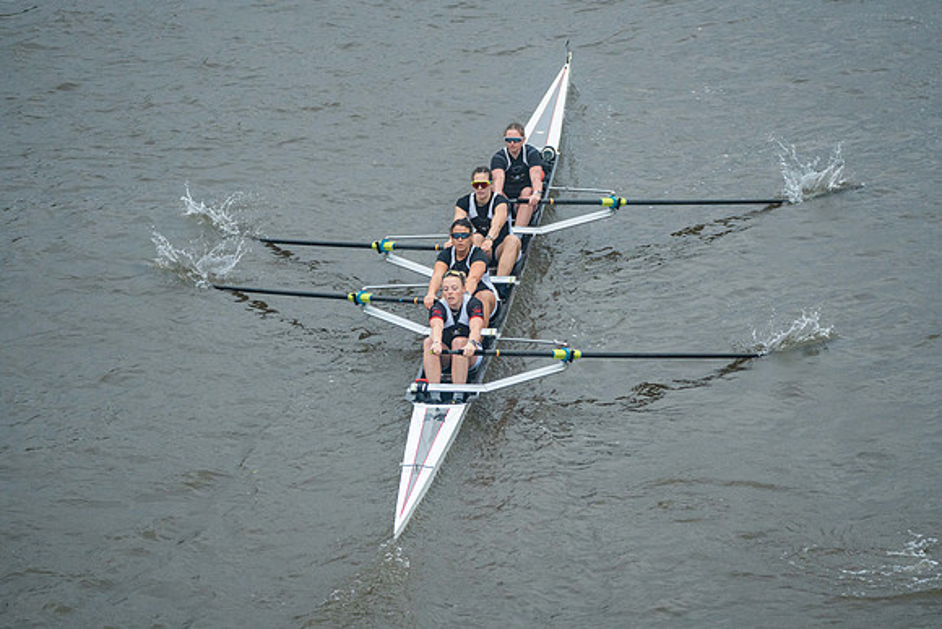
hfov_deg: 11.5
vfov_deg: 7.7
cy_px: 314
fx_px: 4685
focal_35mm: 179
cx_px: 471
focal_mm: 179
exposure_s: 1/1250
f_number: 5.6
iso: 2000
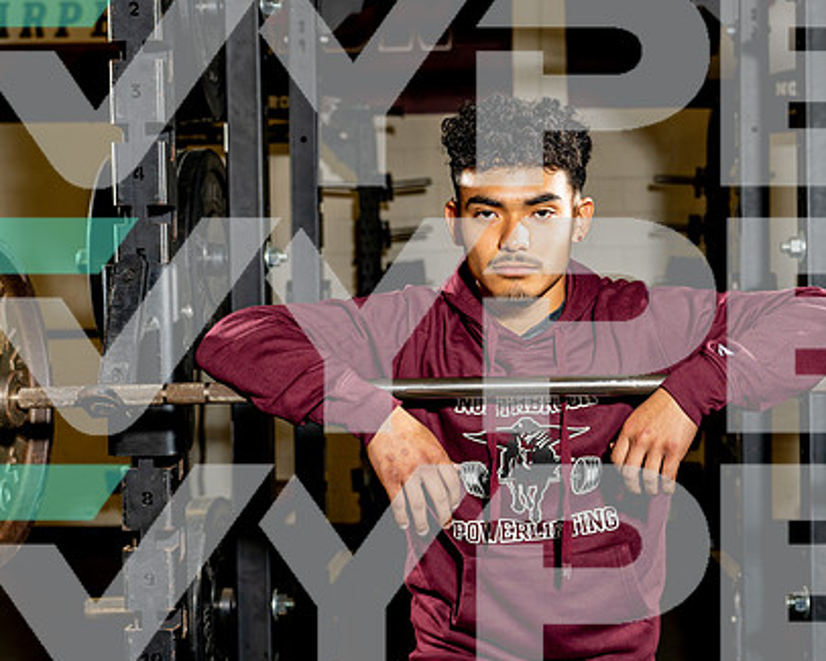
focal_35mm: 51
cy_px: 326
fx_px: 1247
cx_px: 444
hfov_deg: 36.6
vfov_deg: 29.7
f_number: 4
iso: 200
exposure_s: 1/250
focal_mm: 38
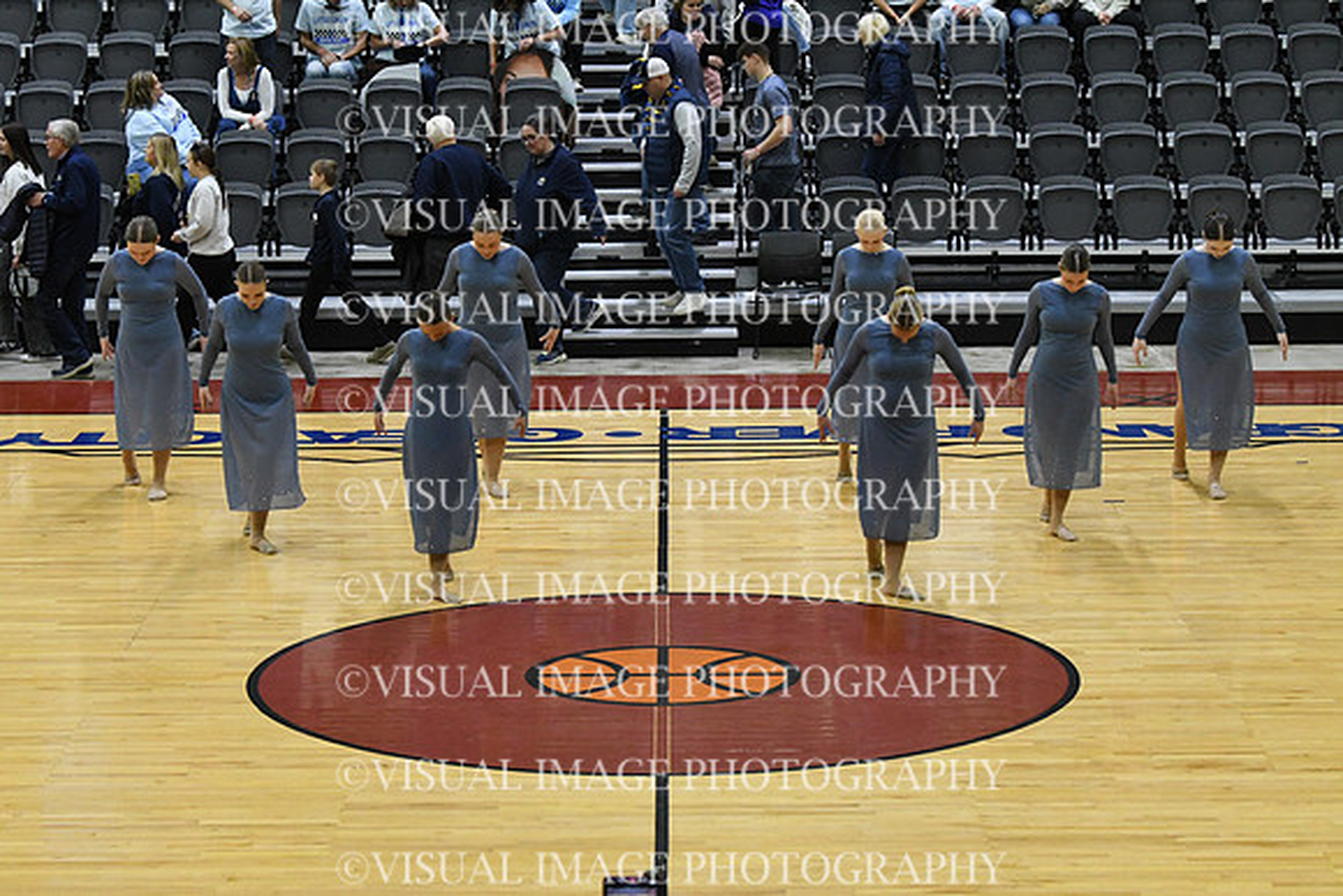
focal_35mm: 105
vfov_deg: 13.0
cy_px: 448
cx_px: 672
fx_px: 3918
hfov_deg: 19.5
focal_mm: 70
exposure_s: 1/500
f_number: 4
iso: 5000
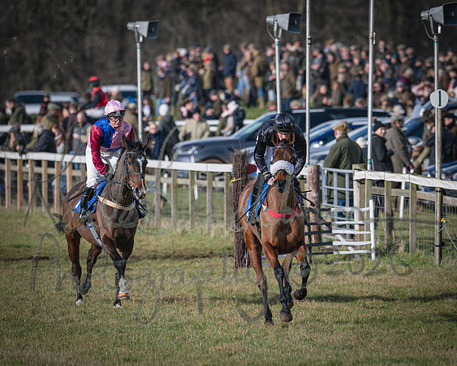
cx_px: 228
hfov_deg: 2.9
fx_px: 9140
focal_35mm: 676
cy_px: 183
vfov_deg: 2.3
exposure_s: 1/3200
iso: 400
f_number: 5
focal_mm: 400
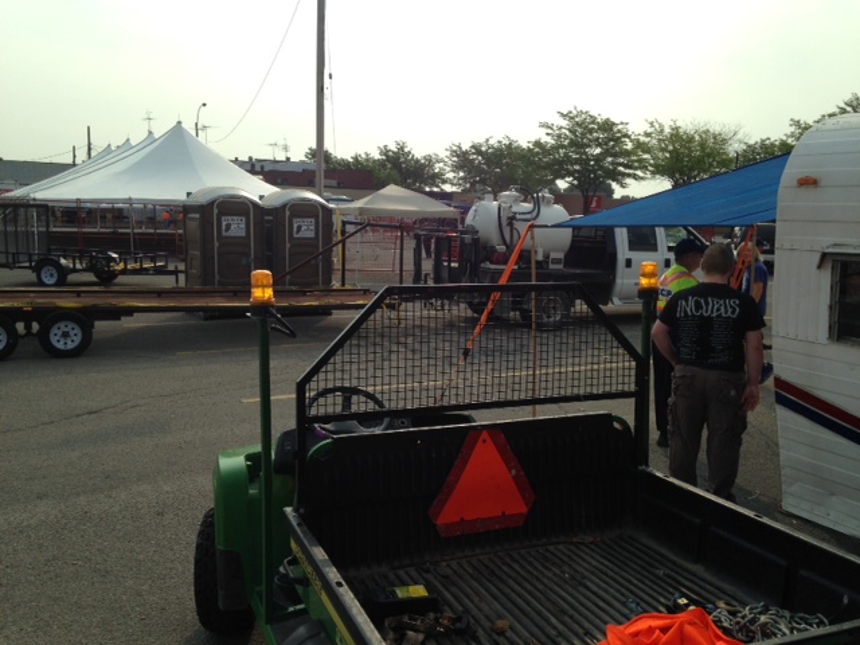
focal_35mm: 33
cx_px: 430
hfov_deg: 55.4
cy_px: 322
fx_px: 820
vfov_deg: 42.9
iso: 50
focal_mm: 4.12
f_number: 2.4
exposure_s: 1/1748
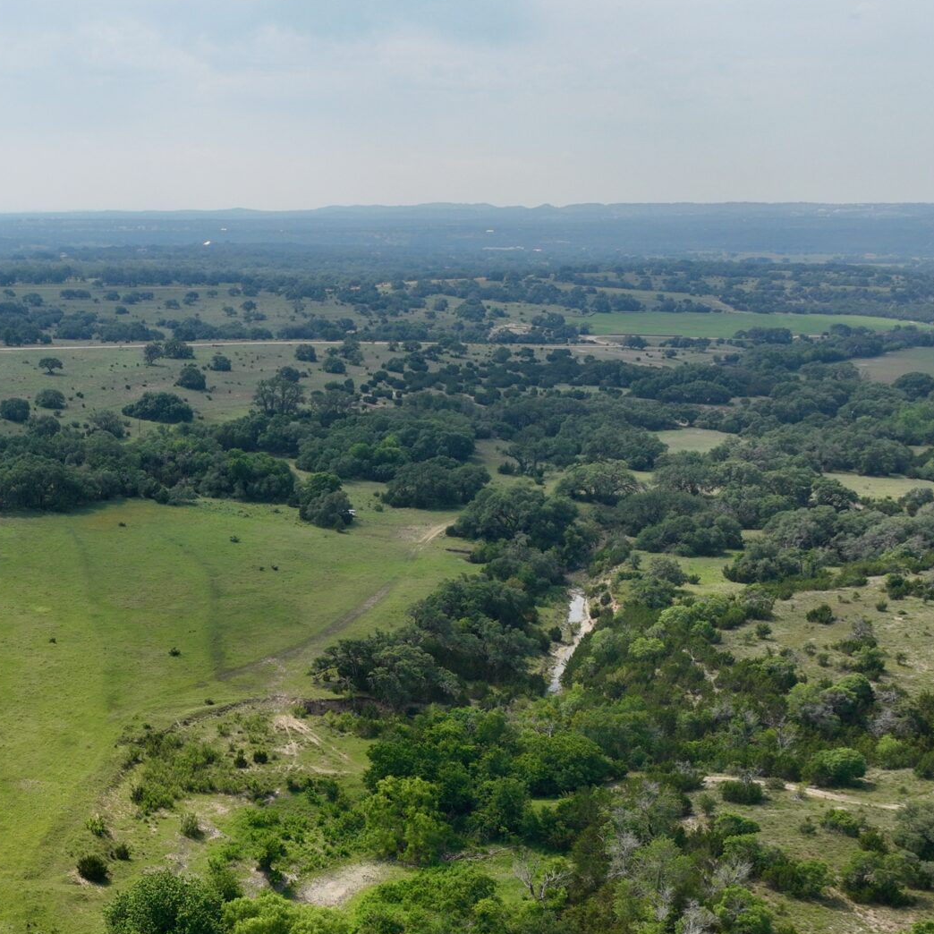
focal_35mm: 52
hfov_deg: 30.5
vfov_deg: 32.3
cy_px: 666
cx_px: 3
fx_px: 1587
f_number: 4
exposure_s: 1/60
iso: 100
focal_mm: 12.29
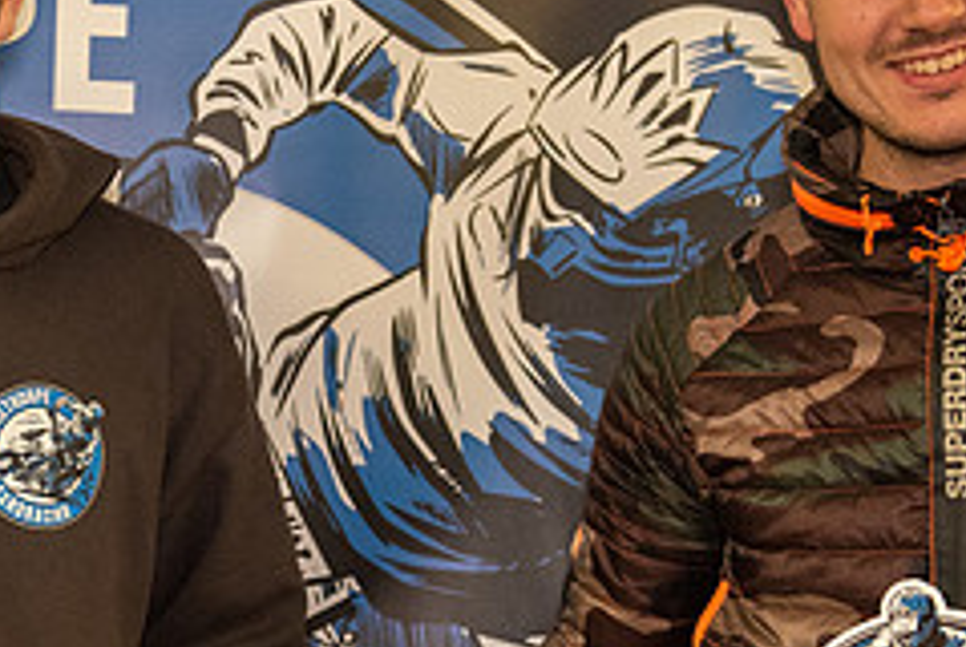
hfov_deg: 17.9
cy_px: 520
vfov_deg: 12.1
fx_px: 3036
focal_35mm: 113
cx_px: 213
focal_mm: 40
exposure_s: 1/640
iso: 2500
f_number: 2.8
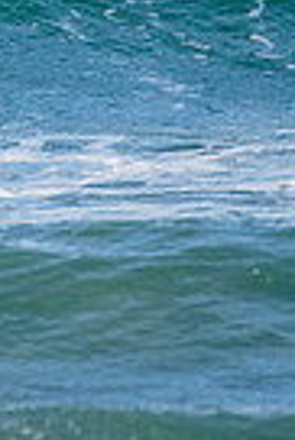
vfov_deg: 0.8
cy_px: -54
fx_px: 31997
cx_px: -606
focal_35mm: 2610
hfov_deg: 0.5
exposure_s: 1/1250
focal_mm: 500
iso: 450
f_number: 5.6
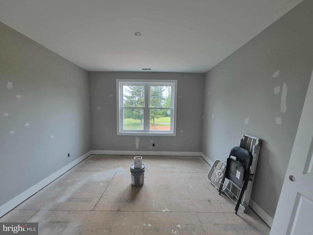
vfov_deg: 89.9
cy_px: 118
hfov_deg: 106.2
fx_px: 118
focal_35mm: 13
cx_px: 156
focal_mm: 1.74
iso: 200
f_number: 2.2
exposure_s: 1/60
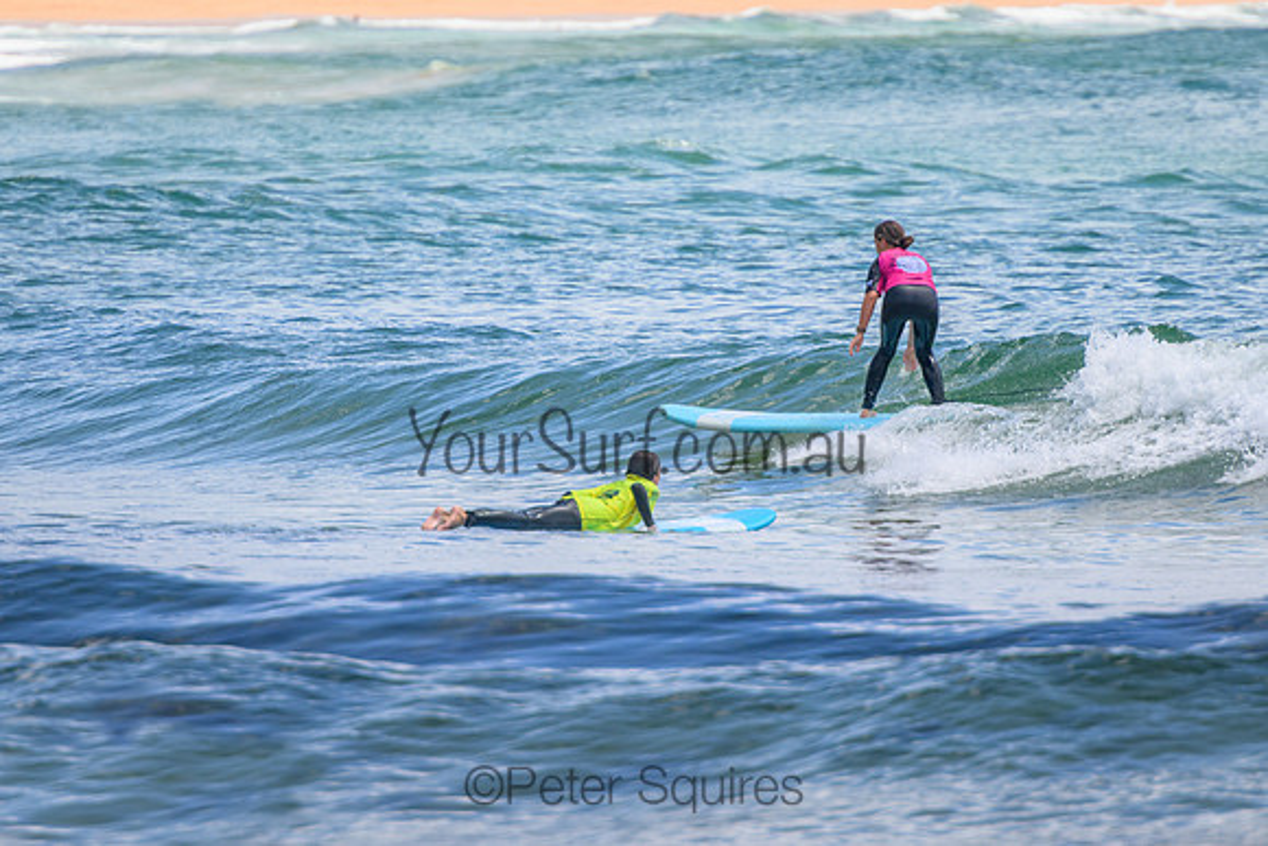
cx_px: 666
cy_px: 346
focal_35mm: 550
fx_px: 19371
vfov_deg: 2.5
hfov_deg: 3.7
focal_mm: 400
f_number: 5.6
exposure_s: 1/2000
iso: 320
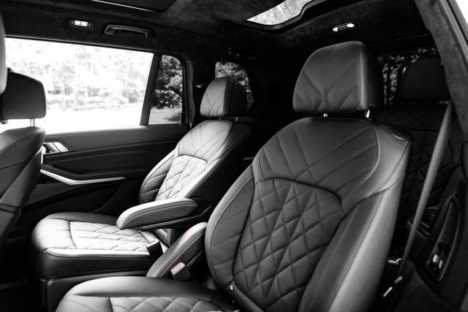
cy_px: 156
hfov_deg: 73.7
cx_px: 234
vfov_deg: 53.2
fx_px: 312
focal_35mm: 24
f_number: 2.8
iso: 1600
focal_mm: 24
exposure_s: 1/250
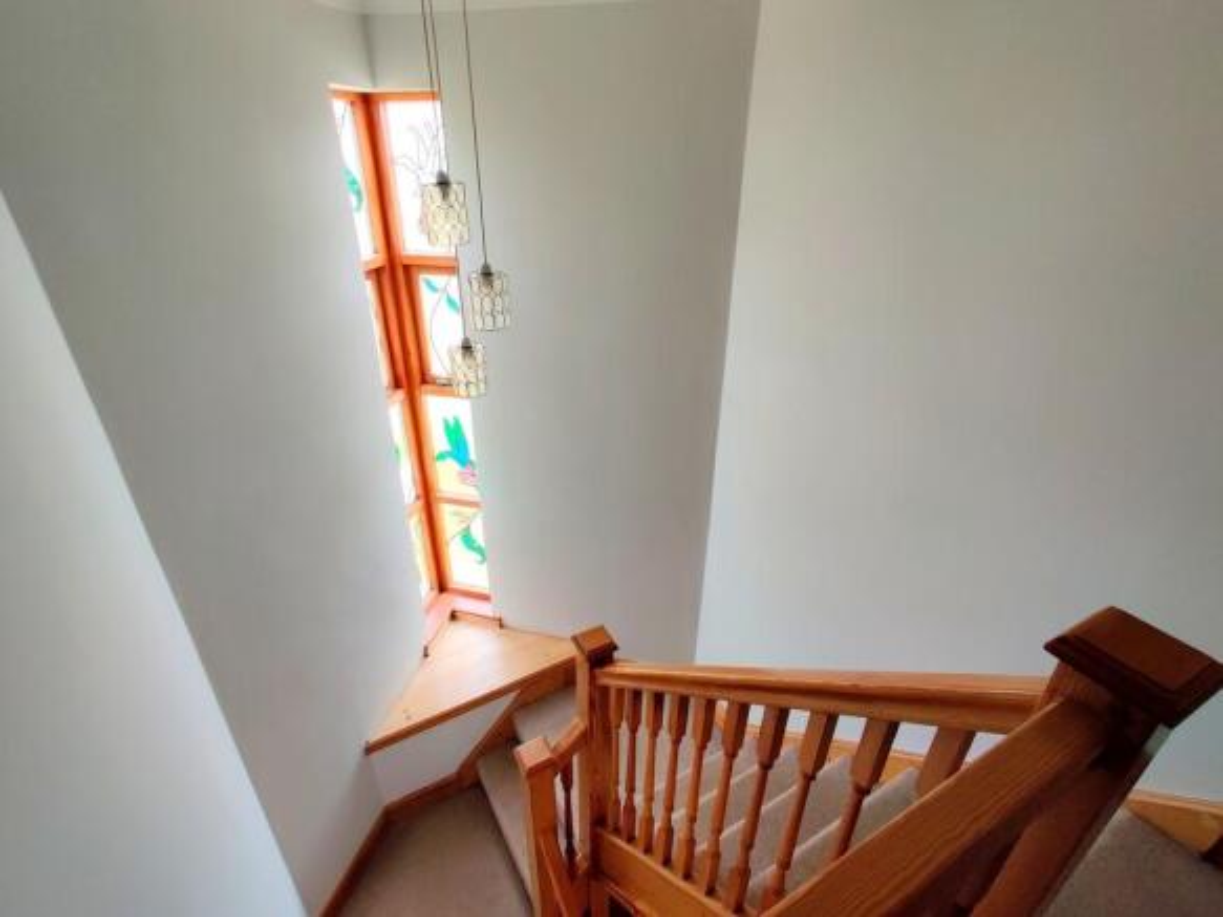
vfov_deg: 89.9
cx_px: 612
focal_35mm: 13
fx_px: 459
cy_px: 458
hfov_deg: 106.2
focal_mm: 2.25
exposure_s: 1/100
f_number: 2.2
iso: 200
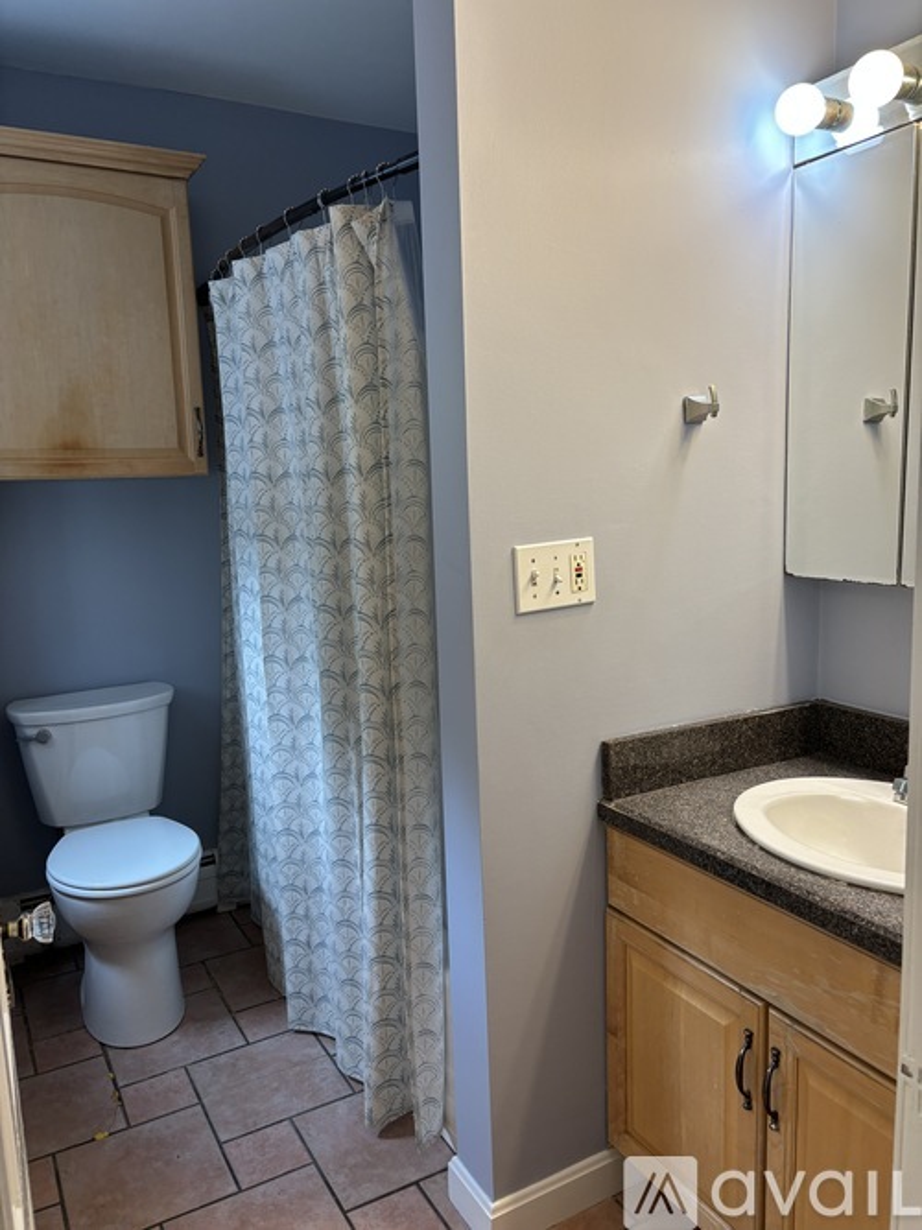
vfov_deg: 67.3
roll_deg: +1.2
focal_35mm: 26
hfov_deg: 53.0
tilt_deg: -8.9
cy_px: 615
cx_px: 461
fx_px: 924
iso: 80
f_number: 1.6
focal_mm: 5.96
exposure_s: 1/60
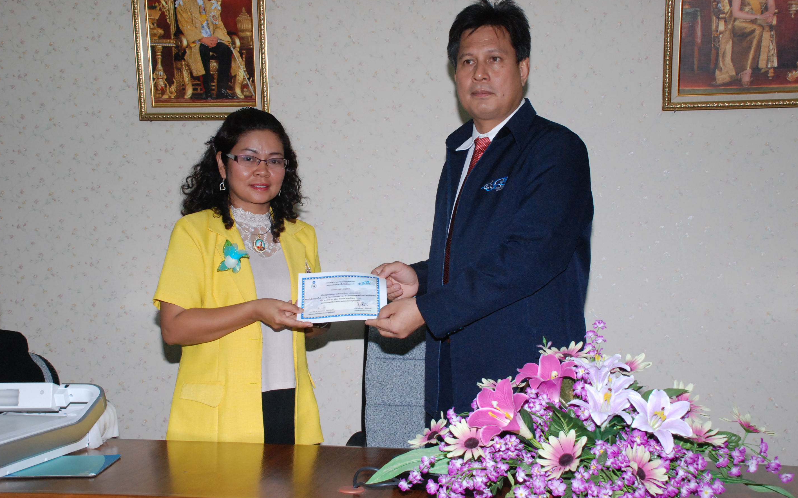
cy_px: 230
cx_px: 406
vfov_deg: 26.6
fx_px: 1055
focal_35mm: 49
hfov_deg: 41.4
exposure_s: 1/200
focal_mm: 31
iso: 1000
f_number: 8
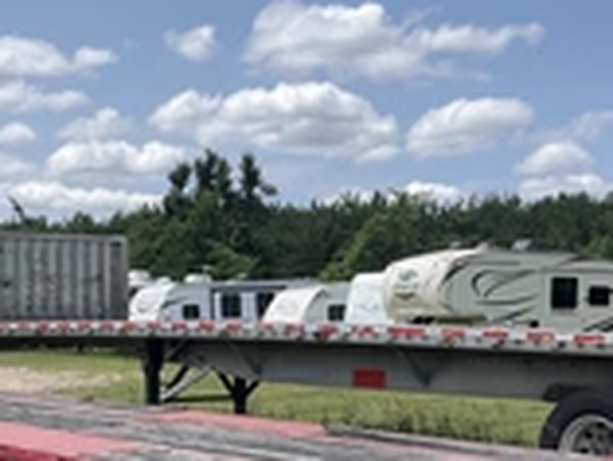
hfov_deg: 26.3
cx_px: 250
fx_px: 1311
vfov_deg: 19.2
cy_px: 484
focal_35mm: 74
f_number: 1.8
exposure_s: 1/1626
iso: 25
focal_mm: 3
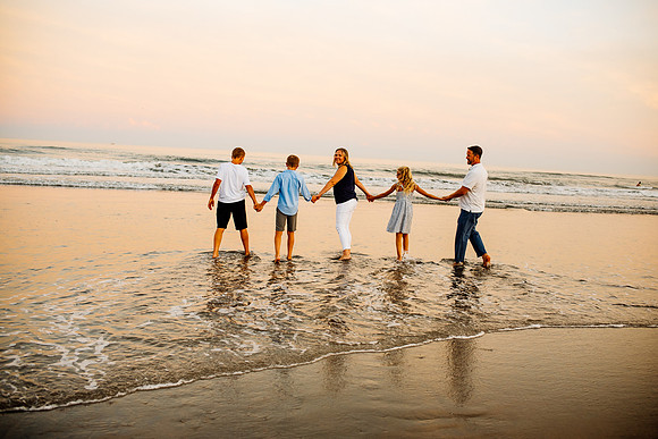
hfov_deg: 54.4
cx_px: 329
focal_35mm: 35
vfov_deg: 37.9
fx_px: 640
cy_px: 220
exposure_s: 1/320
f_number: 2.8
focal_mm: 35
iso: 320
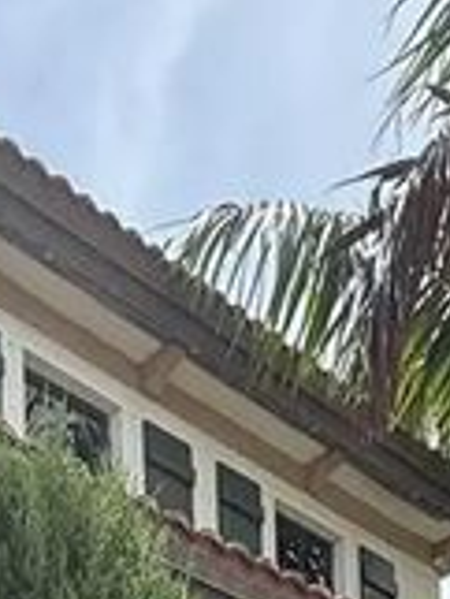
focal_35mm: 74
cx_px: 67
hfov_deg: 19.6
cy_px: 1226
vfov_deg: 17.7
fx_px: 1281
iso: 64
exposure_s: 1/809
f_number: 2.2
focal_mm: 2.22
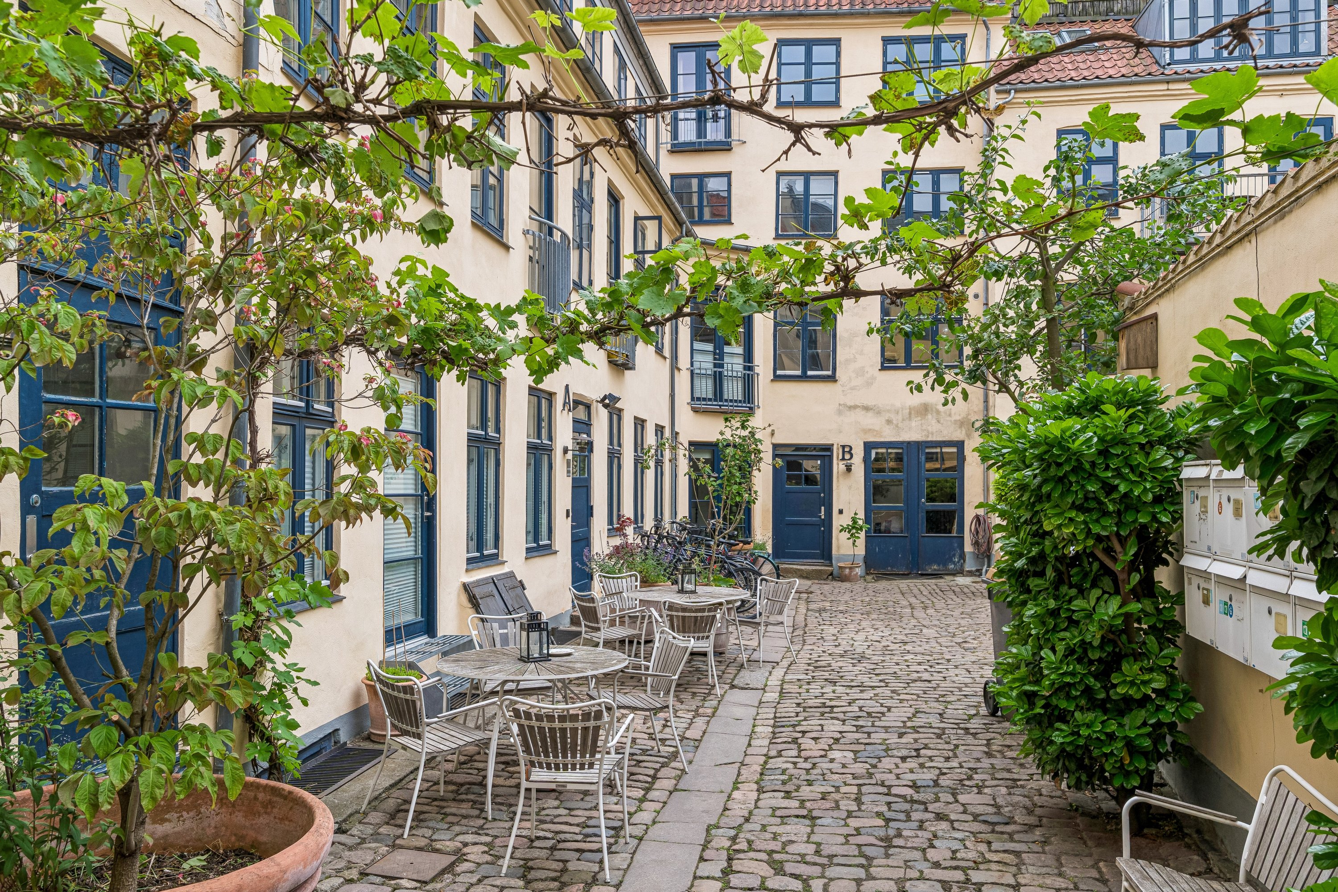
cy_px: 446
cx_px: 669
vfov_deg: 47.9
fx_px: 1003
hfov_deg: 67.4
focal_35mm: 27
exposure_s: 1/125
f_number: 7.1
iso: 100
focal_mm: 18
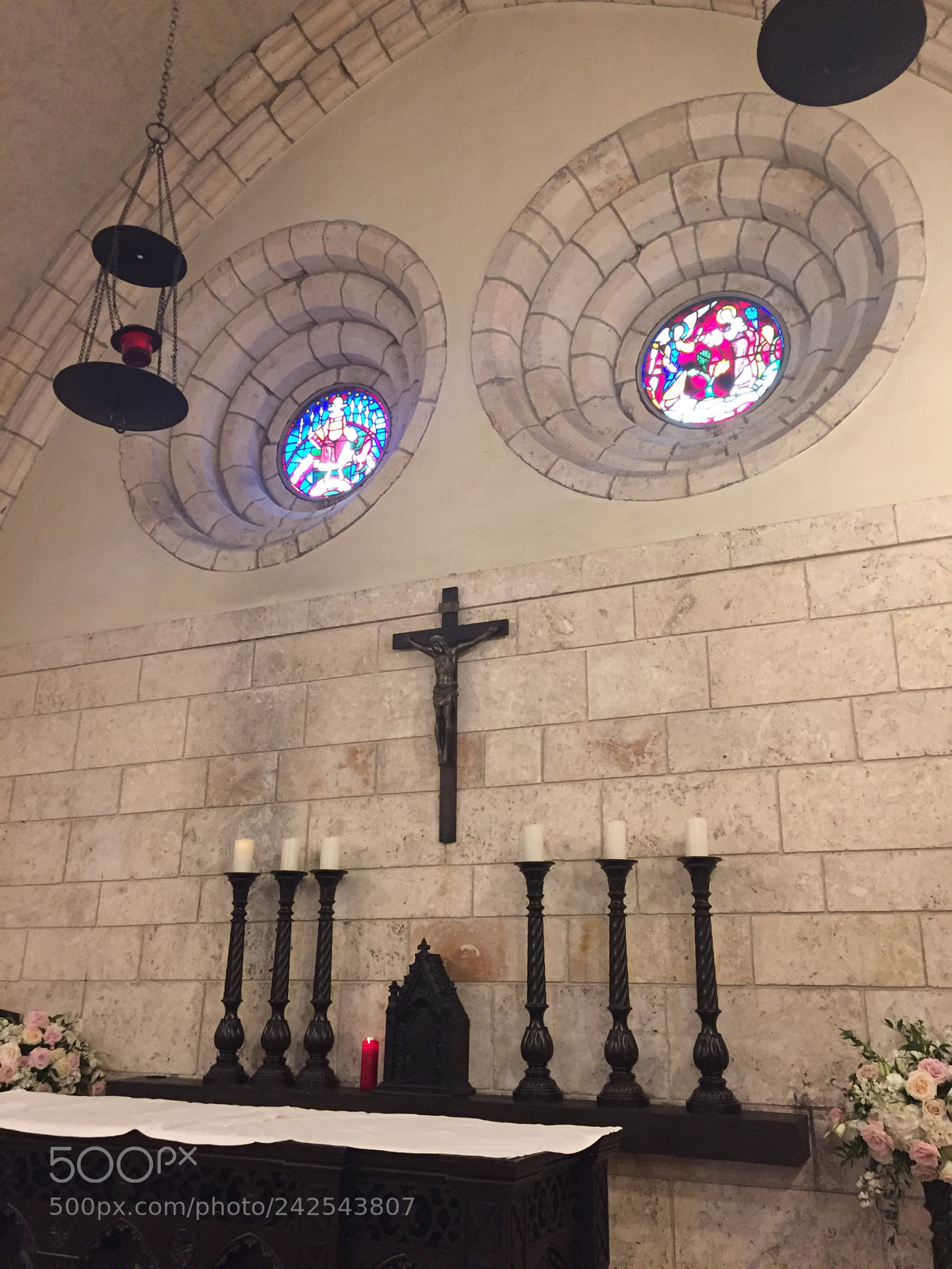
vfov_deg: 61.7
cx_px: 476
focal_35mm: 29
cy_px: 634
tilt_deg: +20.2
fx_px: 1063
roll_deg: -0.8
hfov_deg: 48.2
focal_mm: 4.15
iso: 200
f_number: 2.2
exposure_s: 1/30
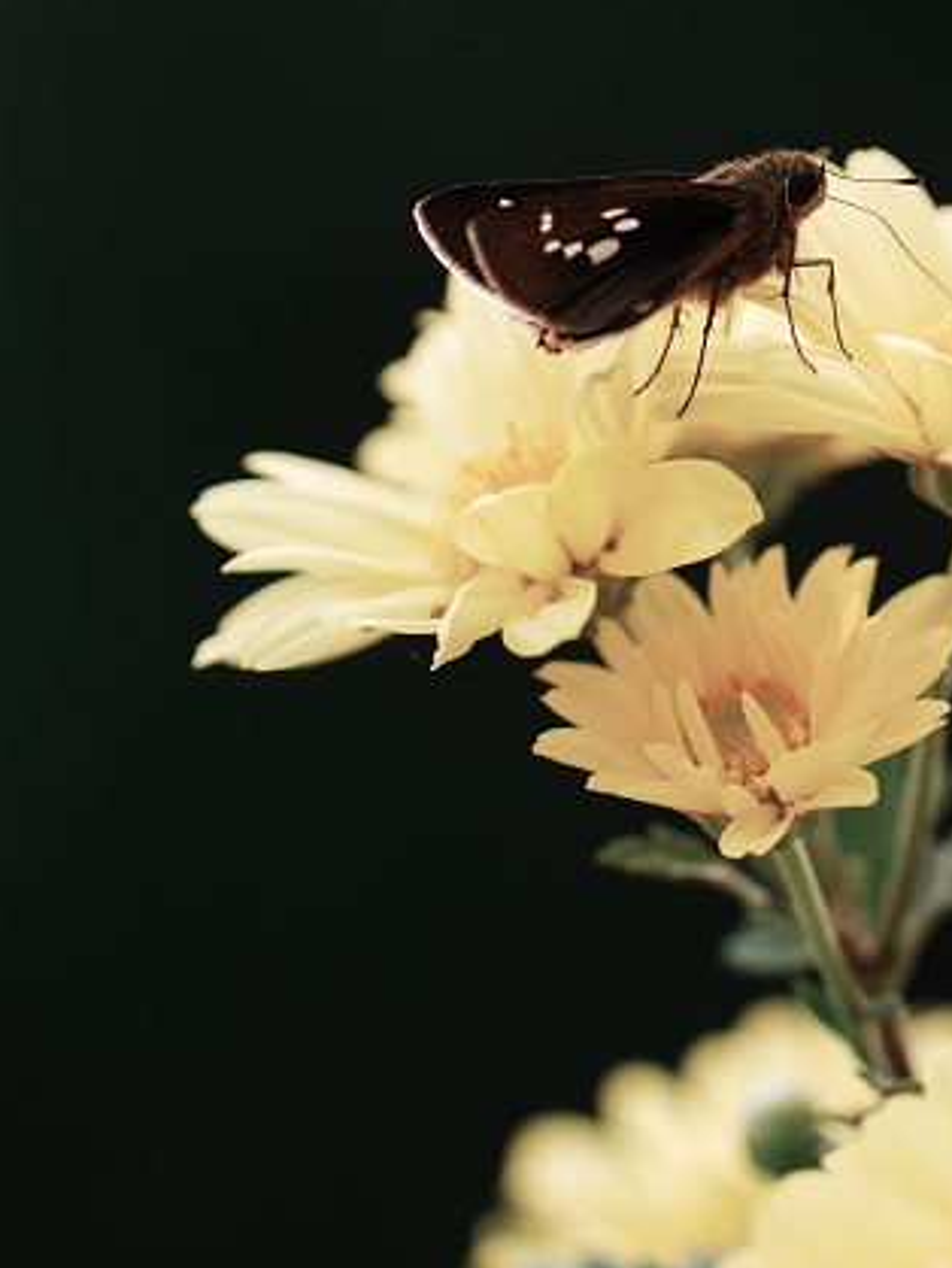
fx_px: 9121
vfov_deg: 7.9
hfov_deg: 6.0
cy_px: 569
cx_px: 806
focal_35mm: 249
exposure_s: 1/320
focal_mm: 90
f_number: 4
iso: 160
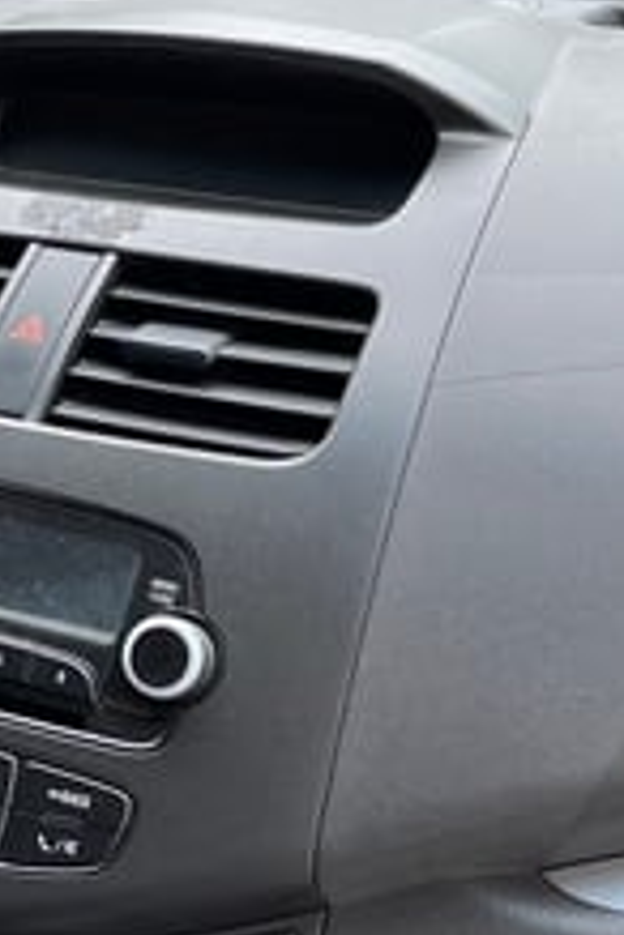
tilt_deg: -26.6
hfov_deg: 13.3
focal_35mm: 95
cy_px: 508
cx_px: -415
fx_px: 2470
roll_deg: +1.6
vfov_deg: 21.5
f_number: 1.6
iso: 40
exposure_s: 1/213
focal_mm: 5.1
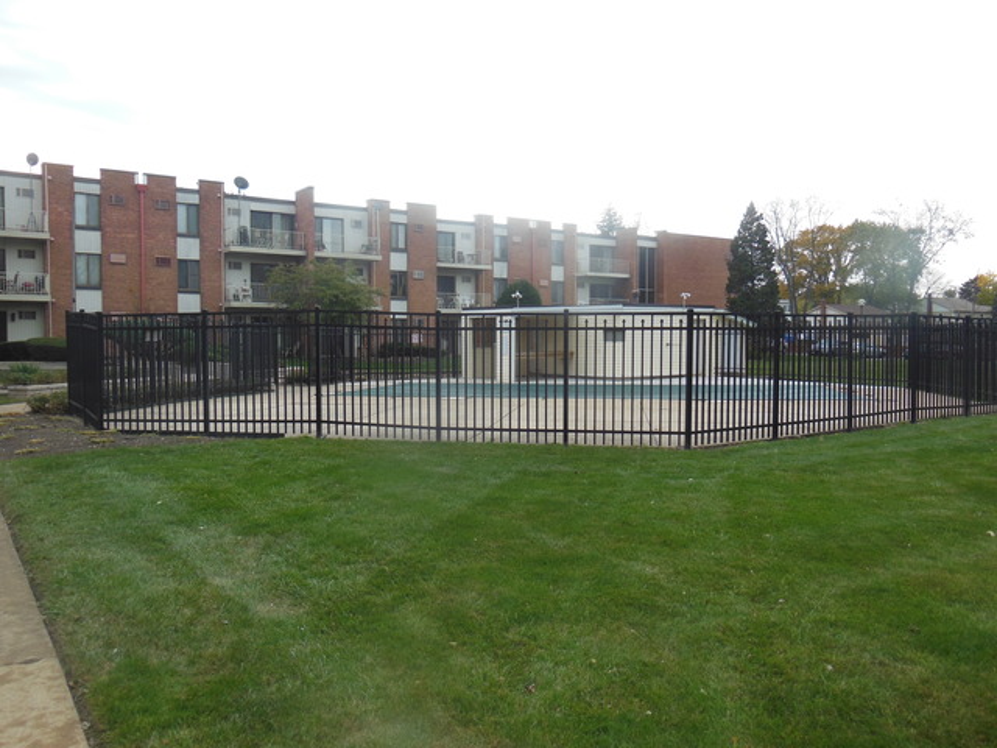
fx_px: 835
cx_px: 498
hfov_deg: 61.7
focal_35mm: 29
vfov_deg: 48.2
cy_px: 374
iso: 125
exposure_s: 1/250
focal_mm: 5.2
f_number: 3.7
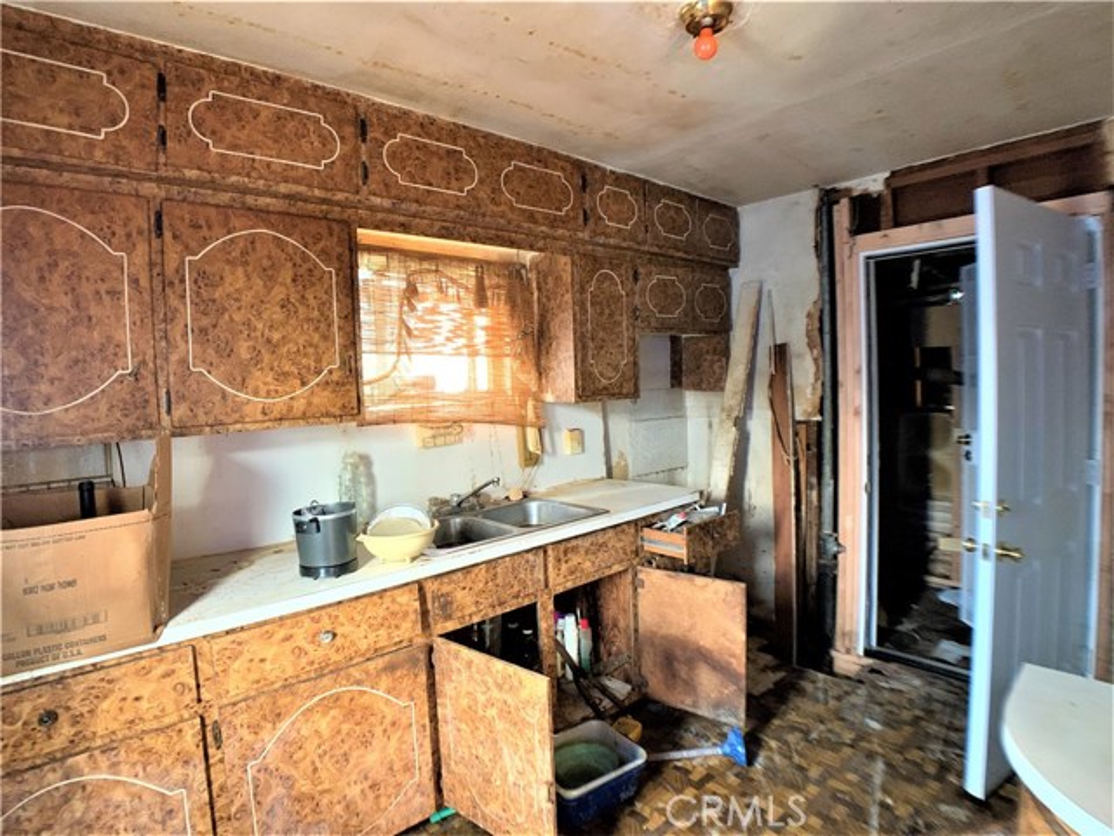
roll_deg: +1.6
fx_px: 837
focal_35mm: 26
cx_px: 557
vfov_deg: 53.1
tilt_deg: -1.3
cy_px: 418
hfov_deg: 67.3
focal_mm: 4.25
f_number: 1.8
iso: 400
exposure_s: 1/34
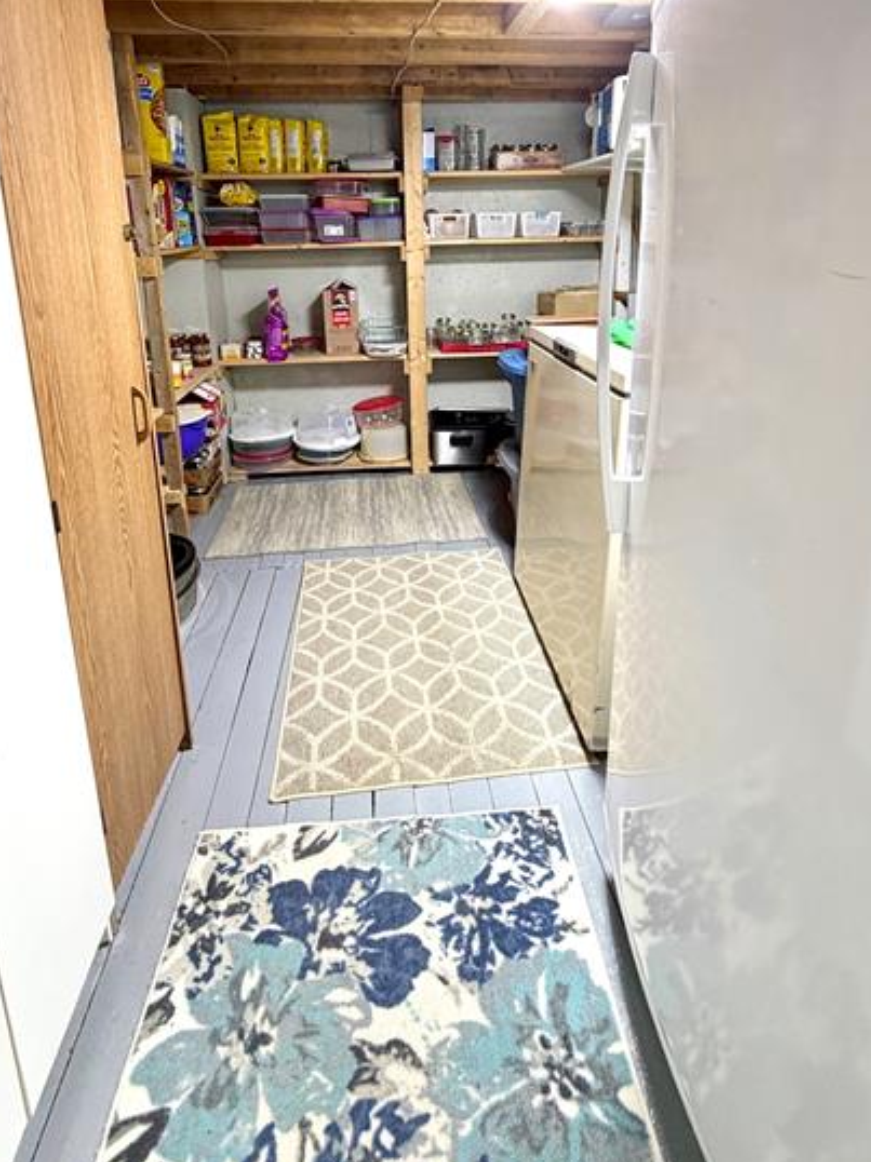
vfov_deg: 79.4
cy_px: 397
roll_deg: +1.4
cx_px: 441
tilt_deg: -12.6
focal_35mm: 20
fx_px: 672
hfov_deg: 65.9
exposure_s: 1/60
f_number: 2.2
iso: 200
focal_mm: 2.22
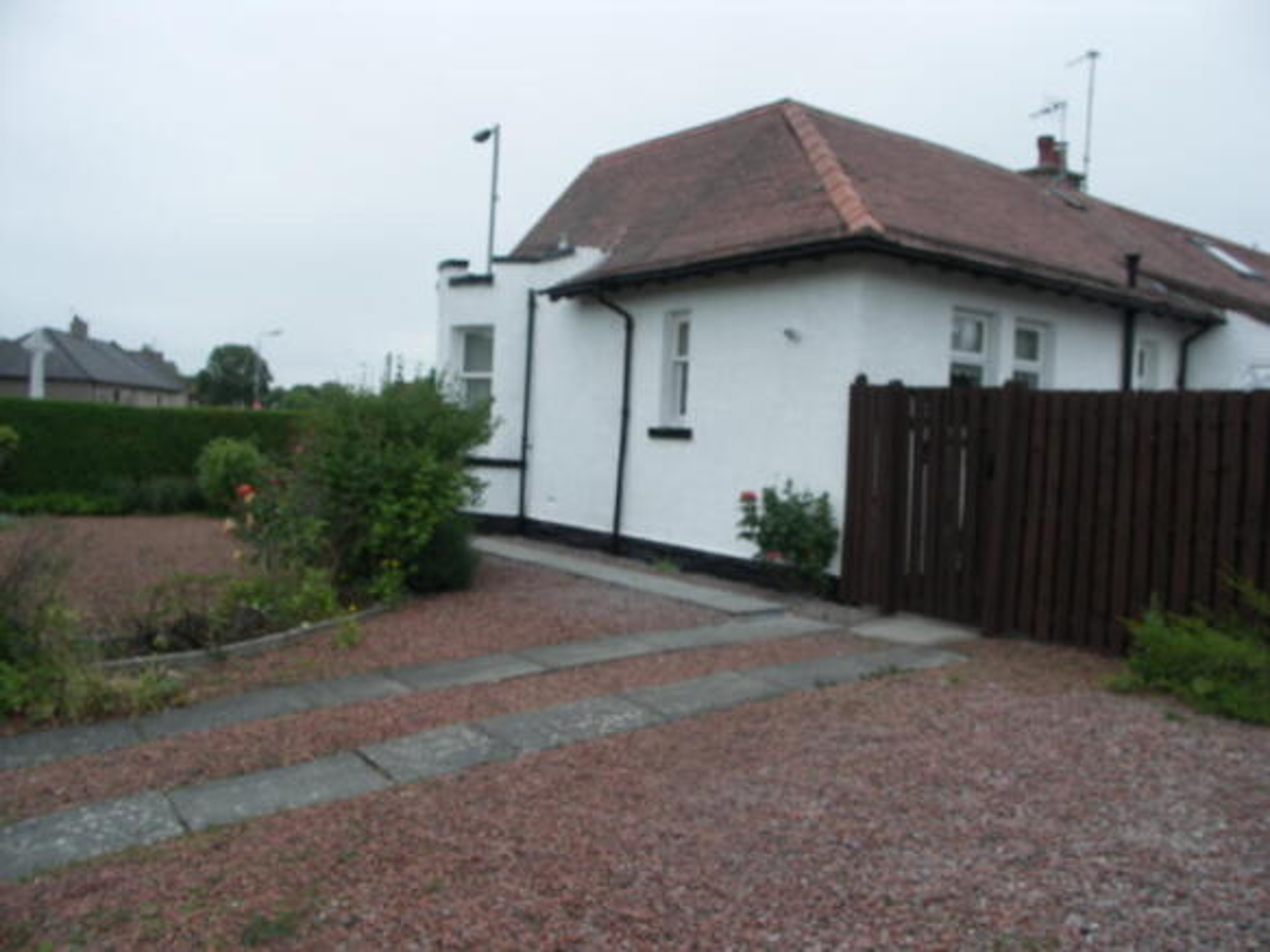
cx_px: 635
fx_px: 1027
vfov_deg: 49.7
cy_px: 476
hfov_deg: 63.5
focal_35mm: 28
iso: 50
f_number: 4.5
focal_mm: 7.2
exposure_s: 1/160
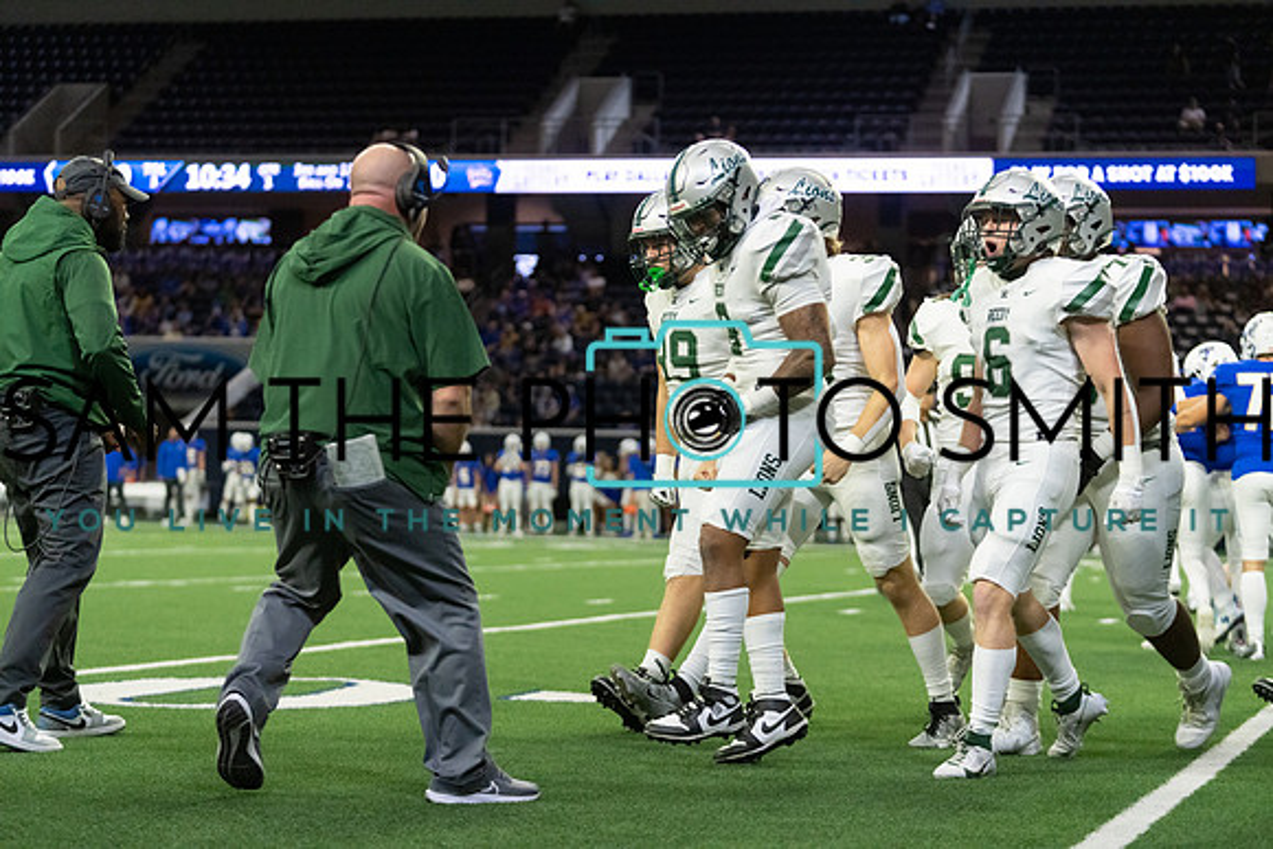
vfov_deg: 16.5
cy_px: 424
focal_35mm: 83
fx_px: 2936
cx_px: 636
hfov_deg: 24.5
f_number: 2.8
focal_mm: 83
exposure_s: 1/1250
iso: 4000
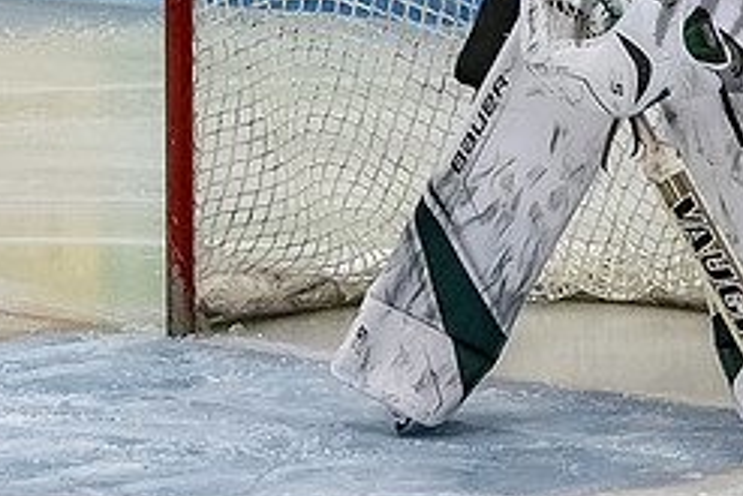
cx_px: 944
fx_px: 8776
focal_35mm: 425
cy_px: 58
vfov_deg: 3.2
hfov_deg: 4.8
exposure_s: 1/800
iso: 2500
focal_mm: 70
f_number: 4
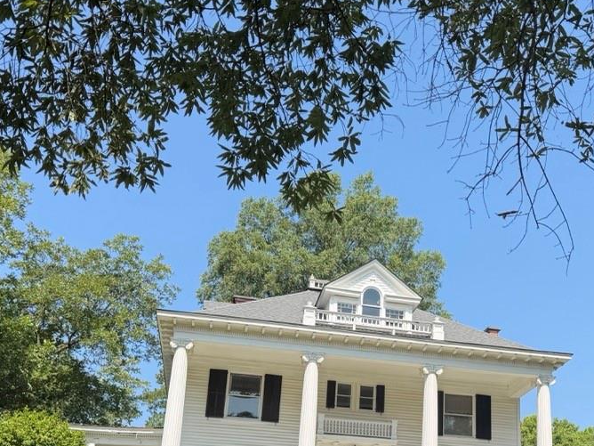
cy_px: 374
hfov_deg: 40.7
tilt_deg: +17.6
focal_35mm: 46
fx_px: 789
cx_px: 398
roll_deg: -0.8
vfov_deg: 30.5
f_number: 1.78
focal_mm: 6.76
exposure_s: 1/2611
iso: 80
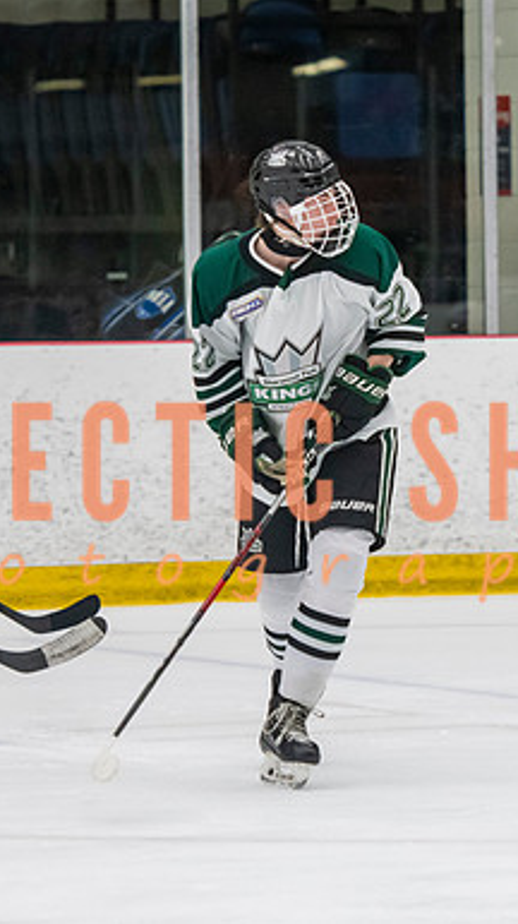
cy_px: 424
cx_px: 445
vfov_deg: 7.1
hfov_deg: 4.0
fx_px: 7389
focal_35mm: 302
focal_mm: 125
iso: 2000
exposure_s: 1/640
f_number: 3.2
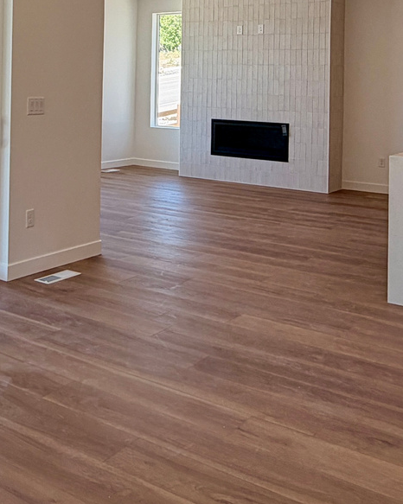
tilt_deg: +0.2
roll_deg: -0.9
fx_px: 716
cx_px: 110
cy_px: 72
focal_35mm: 48
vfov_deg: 36.9
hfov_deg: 31.0
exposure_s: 1/149
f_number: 2.2
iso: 40
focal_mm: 2.22
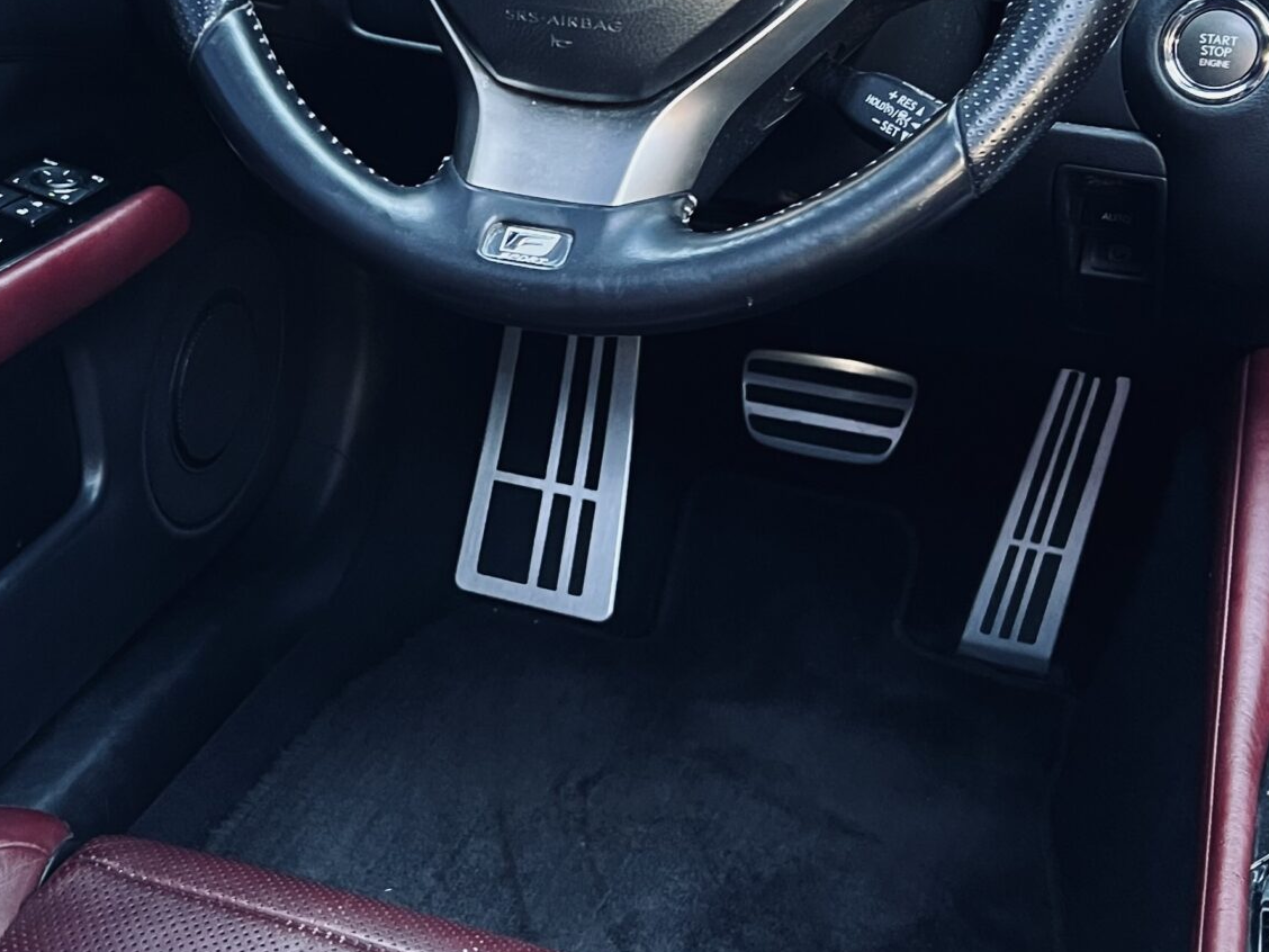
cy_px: 354
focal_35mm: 59
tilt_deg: -24.2
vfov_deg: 24.7
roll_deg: +0.7
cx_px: 403
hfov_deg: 32.4
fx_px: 2163
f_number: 1.5
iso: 500
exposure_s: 1/60
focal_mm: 5.7
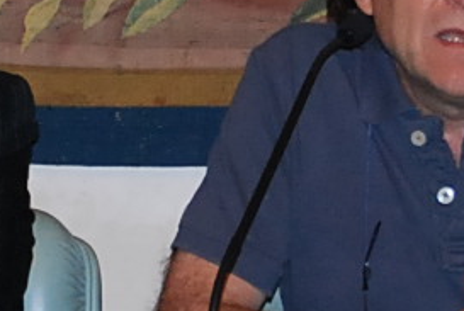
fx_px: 6597
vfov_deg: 2.7
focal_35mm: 511
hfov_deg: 4.0
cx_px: 246
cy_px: 70
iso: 720
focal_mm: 48
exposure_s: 1/60
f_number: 4.8
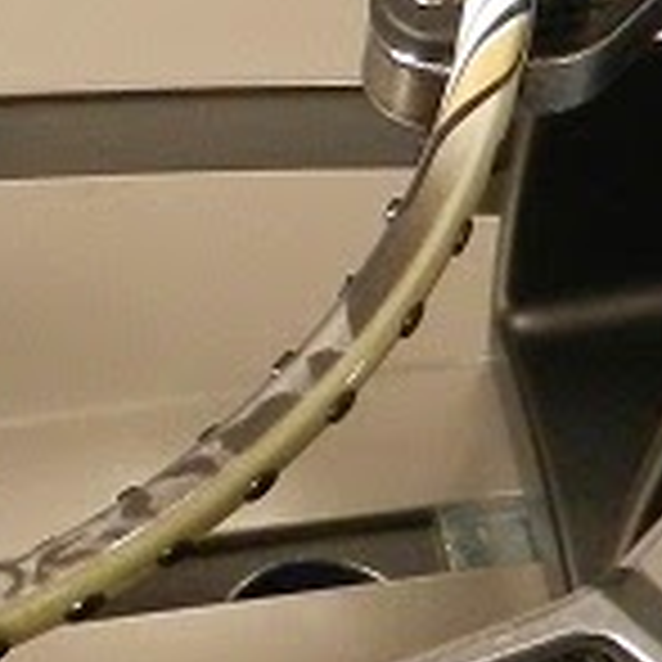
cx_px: -473
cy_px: 171
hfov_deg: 7.4
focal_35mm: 229
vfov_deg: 7.6
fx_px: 4955
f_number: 4
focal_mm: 6.9
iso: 400
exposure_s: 1/25
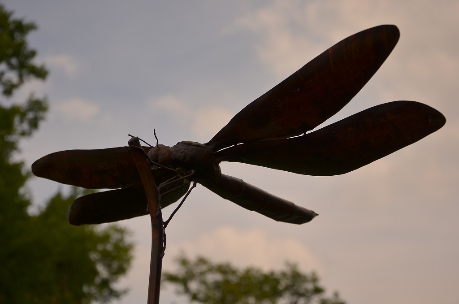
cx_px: 230
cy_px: 152
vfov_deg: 21.5
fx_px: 802
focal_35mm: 63
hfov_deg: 32.0
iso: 100
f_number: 4.8
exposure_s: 1/1250
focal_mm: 42
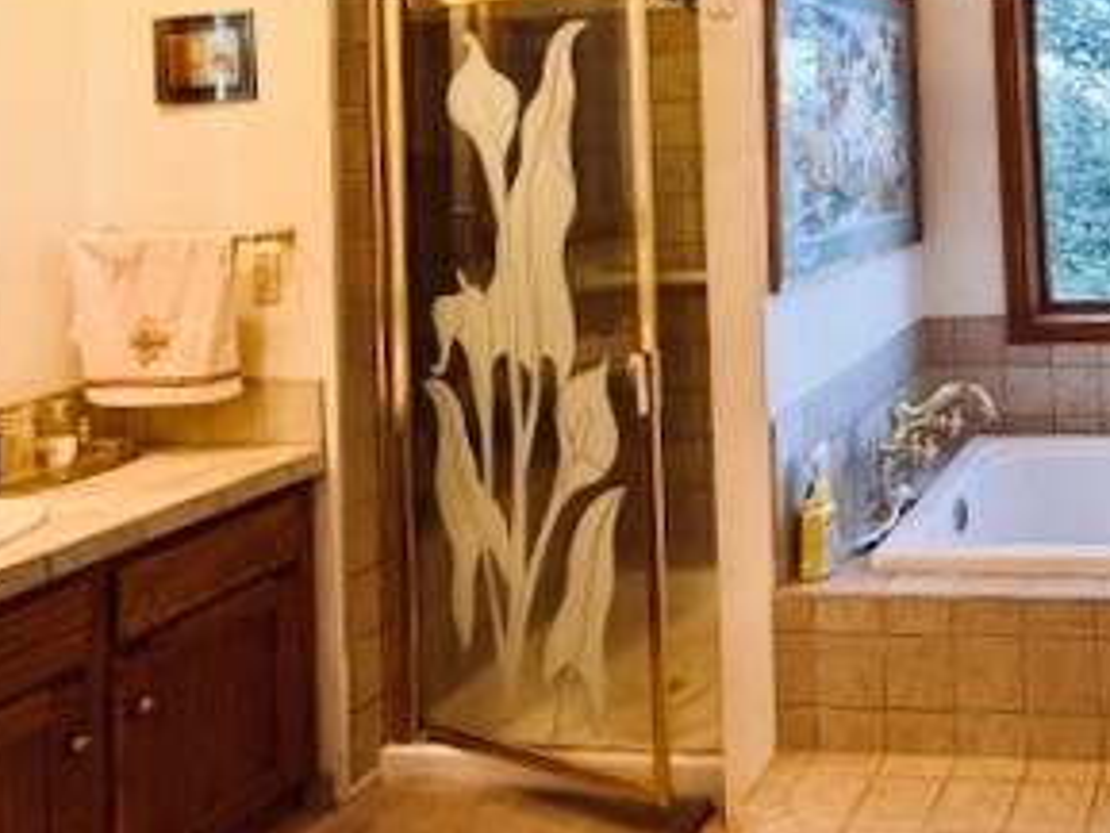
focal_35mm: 31
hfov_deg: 47.3
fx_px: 994
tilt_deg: +2.5
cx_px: 1137
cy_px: 71
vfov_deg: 41.6
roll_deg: +0.6
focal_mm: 2.22
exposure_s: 1/60
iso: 250
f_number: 2.2
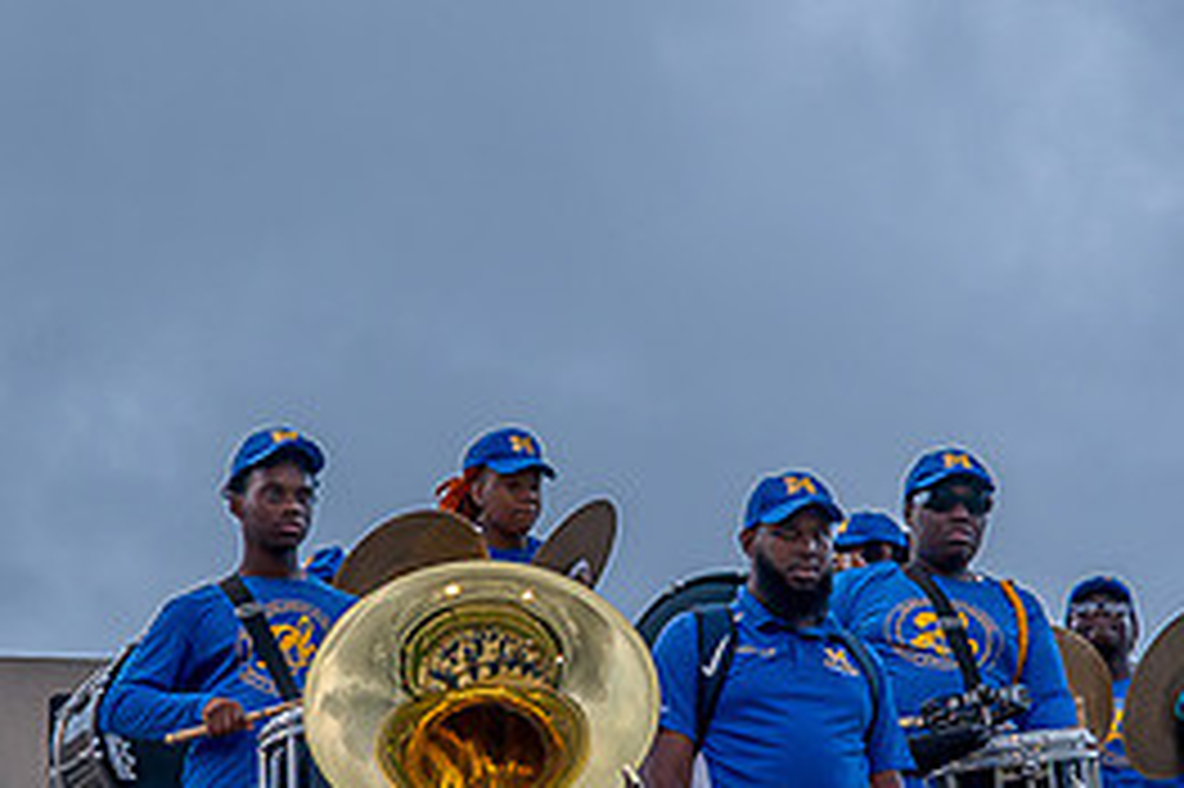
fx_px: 6672
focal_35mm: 203
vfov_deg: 6.8
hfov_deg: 10.1
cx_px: 617
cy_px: 617
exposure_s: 1/200
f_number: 4
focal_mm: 92
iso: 400
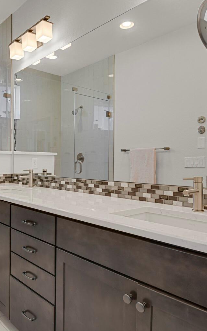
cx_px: 31
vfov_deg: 68.4
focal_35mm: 27
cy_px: 164
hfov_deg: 43.1
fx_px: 244
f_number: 8
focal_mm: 17
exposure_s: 1/20
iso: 2200
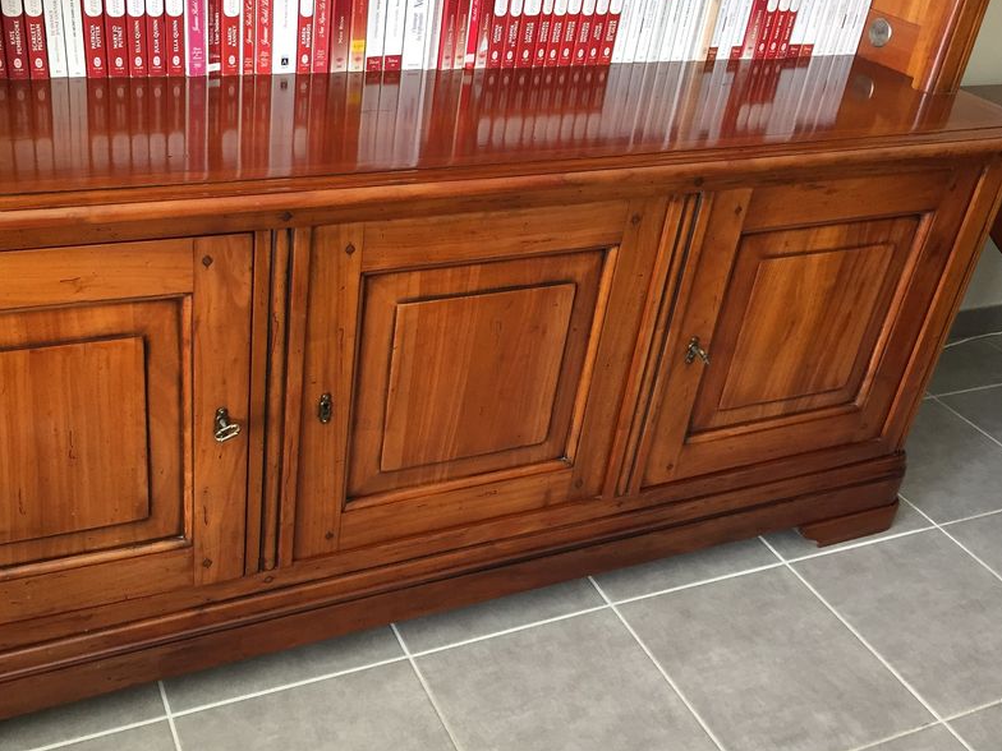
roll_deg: -7.0
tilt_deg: -30.6
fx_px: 1071
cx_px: 413
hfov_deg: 49.9
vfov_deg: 38.6
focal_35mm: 37
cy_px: 342
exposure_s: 1/33
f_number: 2.2
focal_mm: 4.15
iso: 80
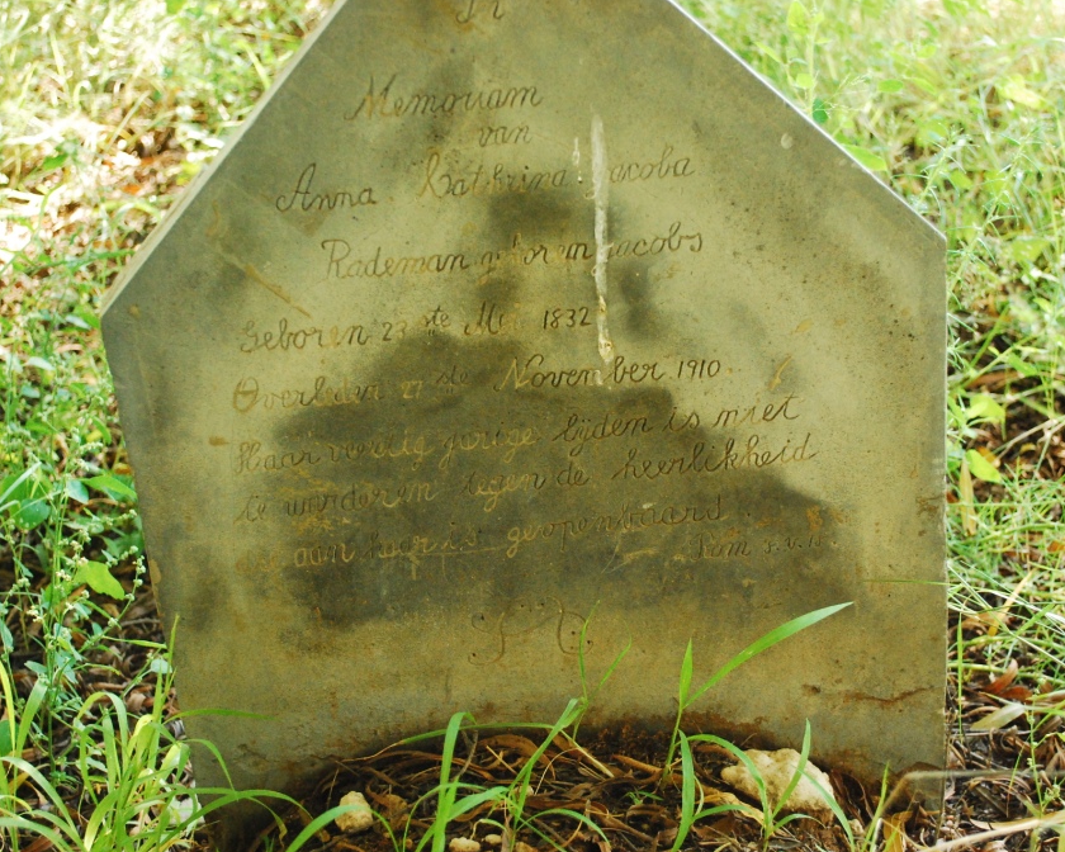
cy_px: 429
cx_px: 578
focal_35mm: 55
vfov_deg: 27.6
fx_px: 1734
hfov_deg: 34.1
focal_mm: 32
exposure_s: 1/200
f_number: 5
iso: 1600
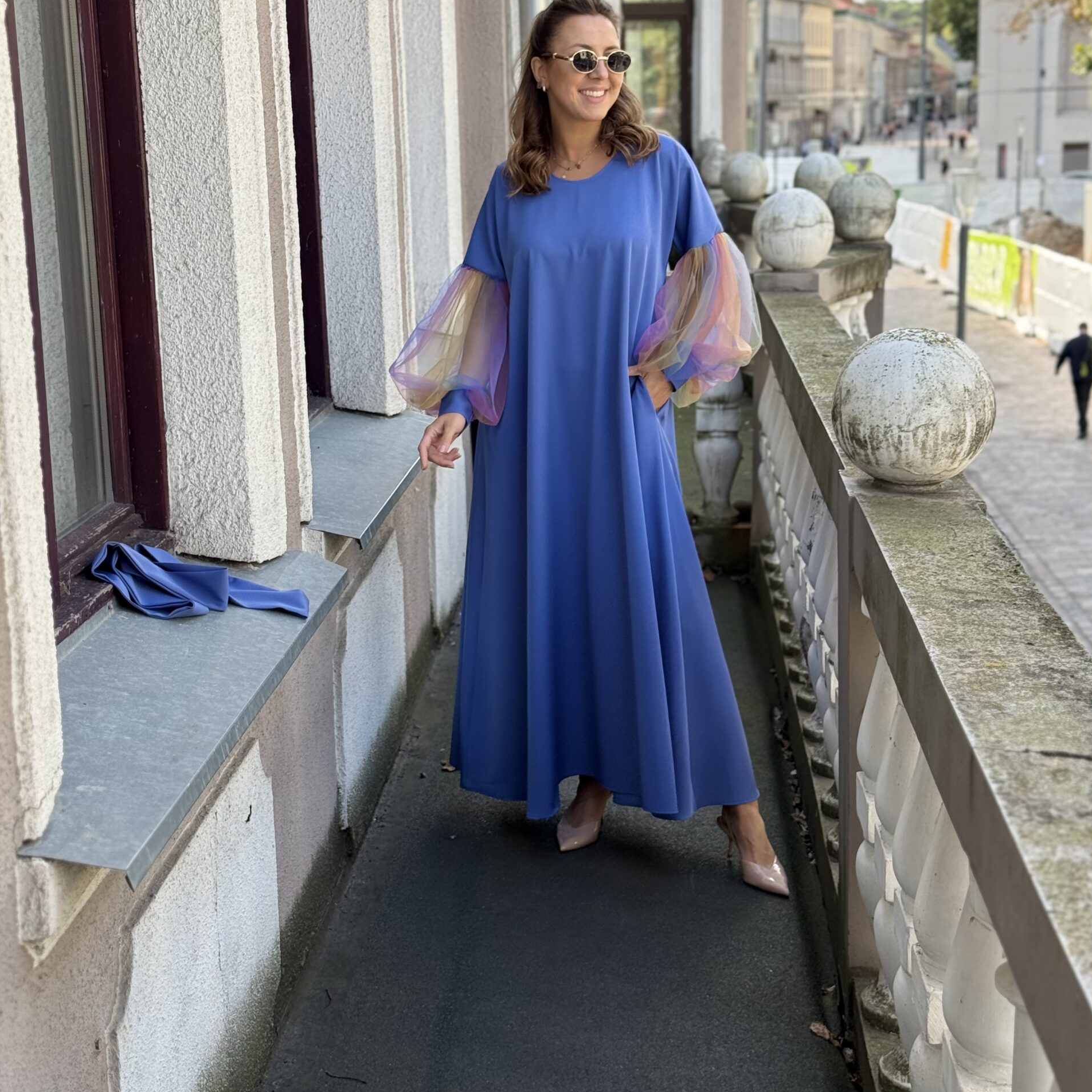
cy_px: 492
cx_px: 549
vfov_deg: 30.0
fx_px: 2034
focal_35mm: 57
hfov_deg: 30.0
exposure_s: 1/596
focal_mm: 6.76
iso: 64
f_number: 1.78
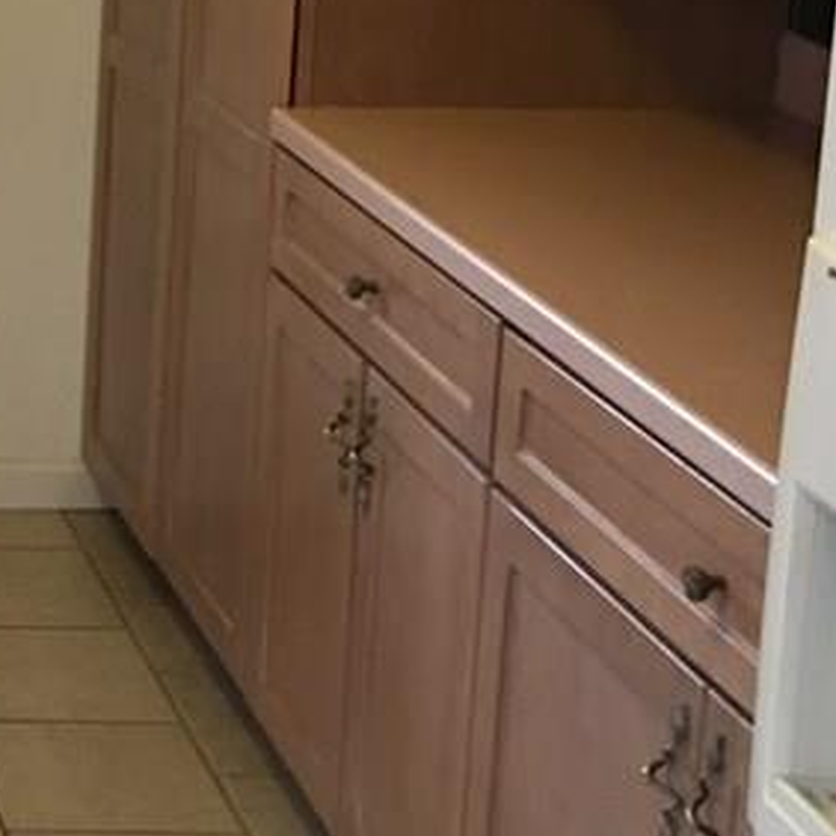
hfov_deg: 16.7
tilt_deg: -9.0
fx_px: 2541
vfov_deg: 18.4
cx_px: -468
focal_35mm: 93
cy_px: 77
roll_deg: -1.3
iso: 80
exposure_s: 1/15
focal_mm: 4.15
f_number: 2.2
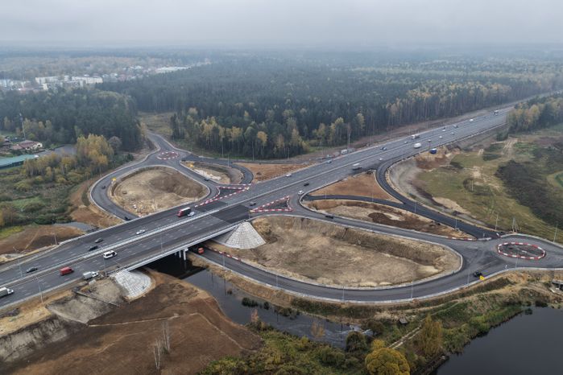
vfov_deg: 46.4
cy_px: 188
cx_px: 282
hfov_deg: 65.5
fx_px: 438
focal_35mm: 28
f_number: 2.8
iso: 130
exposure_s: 1/160
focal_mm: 14.45
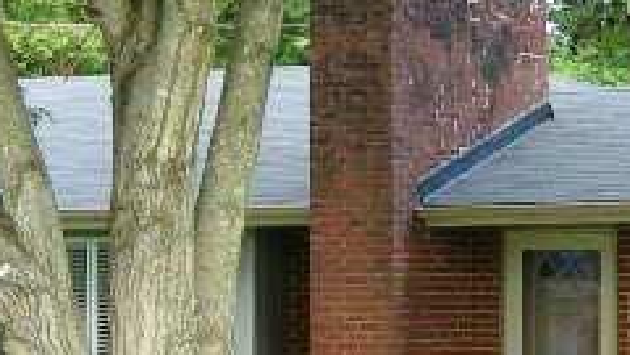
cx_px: 578
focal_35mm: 177
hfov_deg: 12.1
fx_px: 2957
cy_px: 105
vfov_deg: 6.9
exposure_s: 1/57.2
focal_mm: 7.8
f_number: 2.8
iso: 50
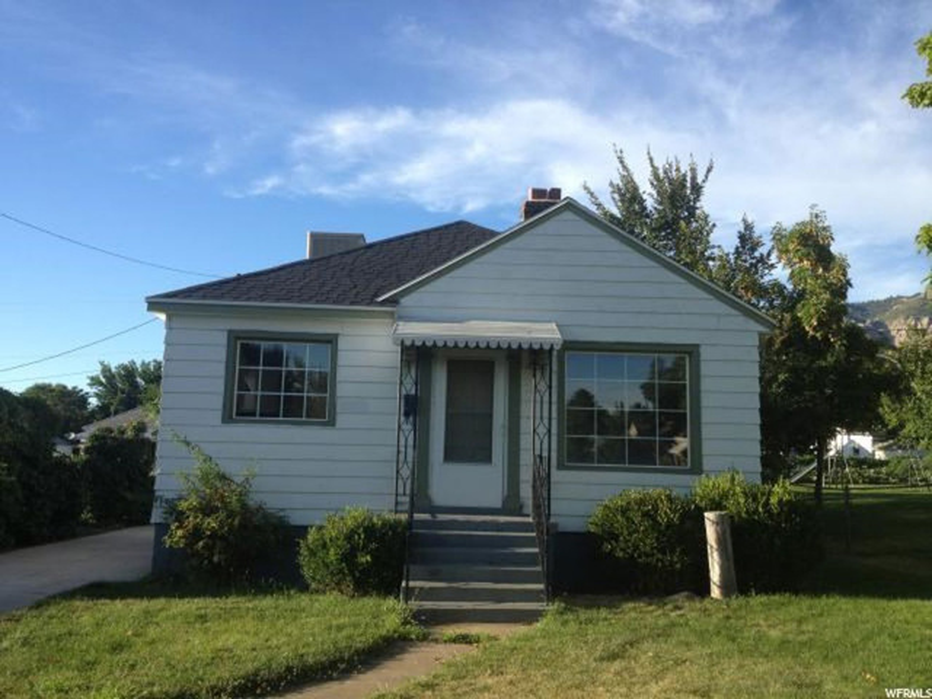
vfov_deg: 40.7
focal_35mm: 35
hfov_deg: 52.6
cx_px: 466
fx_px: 942
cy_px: 350
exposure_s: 1/756
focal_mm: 4.28
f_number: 2.4
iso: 50
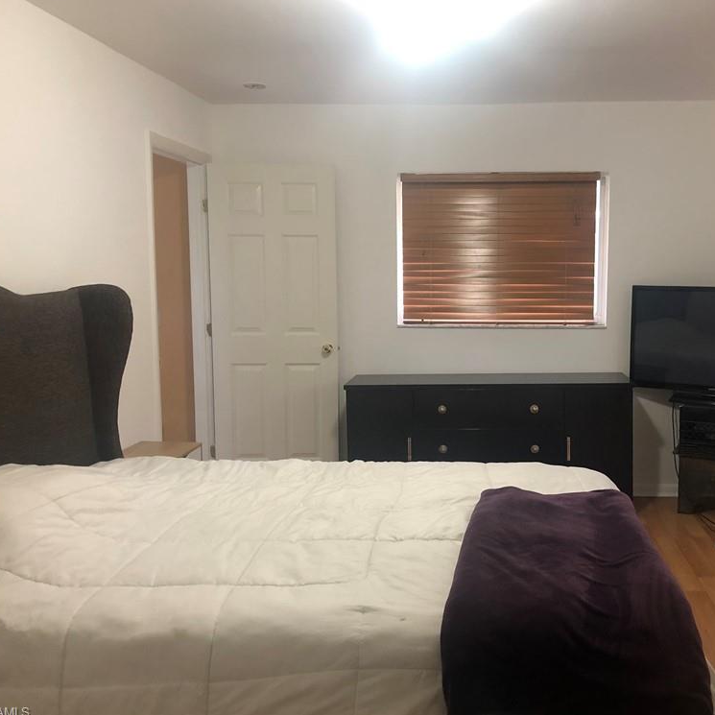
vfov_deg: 48.4
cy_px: 353
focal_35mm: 34
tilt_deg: -5.7
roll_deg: +0.5
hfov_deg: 48.0
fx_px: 795
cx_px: 450
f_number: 1.8
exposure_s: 1/15
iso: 50
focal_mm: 4
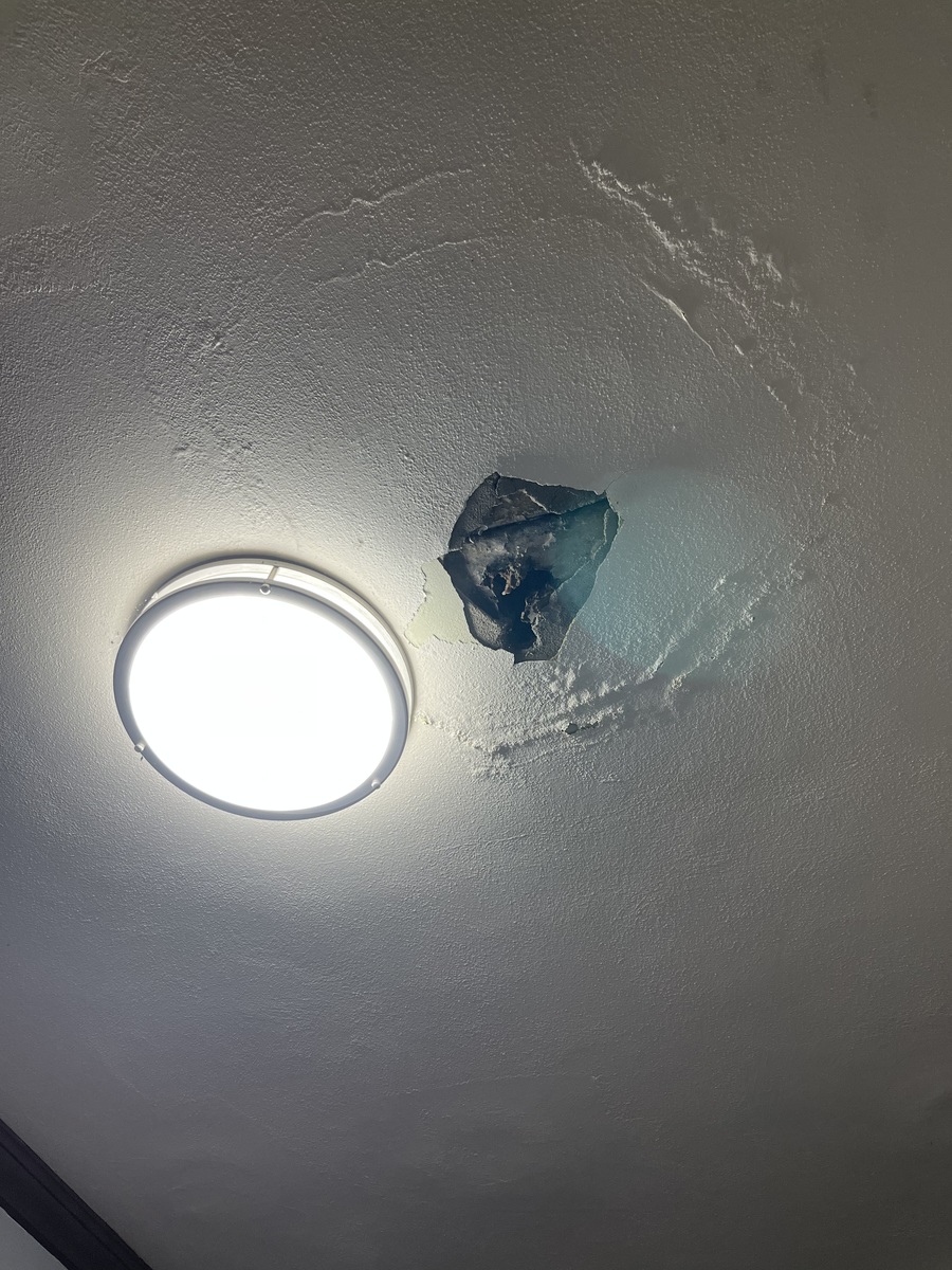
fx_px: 953
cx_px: 476
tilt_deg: +56.6
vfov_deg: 67.3
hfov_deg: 53.1
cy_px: 635
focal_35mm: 26
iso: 100
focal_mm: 5.1
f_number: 1.6
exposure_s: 1/120
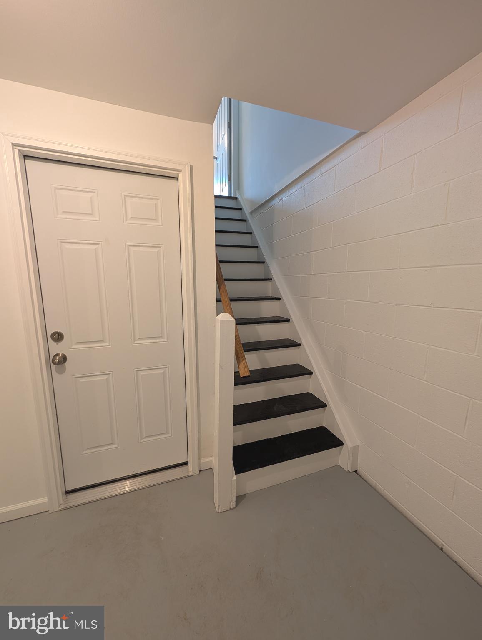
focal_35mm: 12
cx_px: 241
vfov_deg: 110.5
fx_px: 222
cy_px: 320
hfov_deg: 94.6
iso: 96
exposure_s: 1/24
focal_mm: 2.02
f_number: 1.7
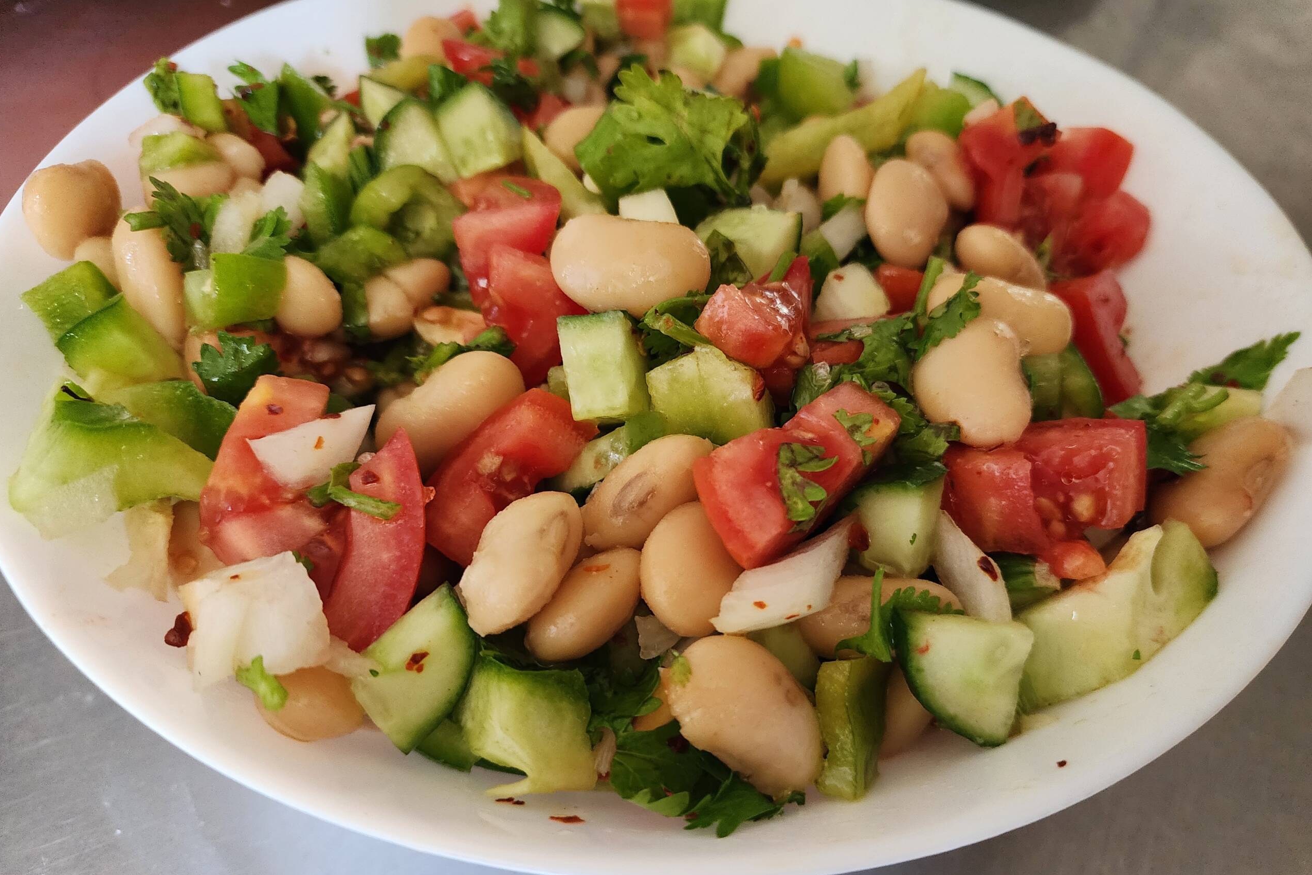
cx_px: 655
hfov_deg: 73.7
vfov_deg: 53.1
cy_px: 444
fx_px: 875
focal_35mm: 24
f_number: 1.8
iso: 640
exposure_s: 1/60
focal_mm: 6.4
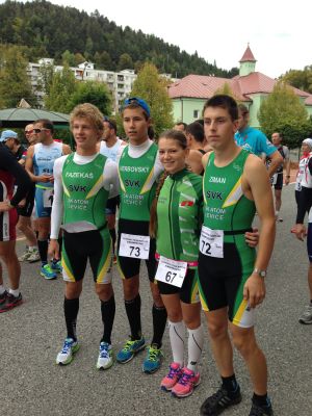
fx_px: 397
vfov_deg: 55.4
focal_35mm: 33
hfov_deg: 42.9
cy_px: 208
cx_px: 156
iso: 50
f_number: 2.4
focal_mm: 4.13
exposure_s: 1/189
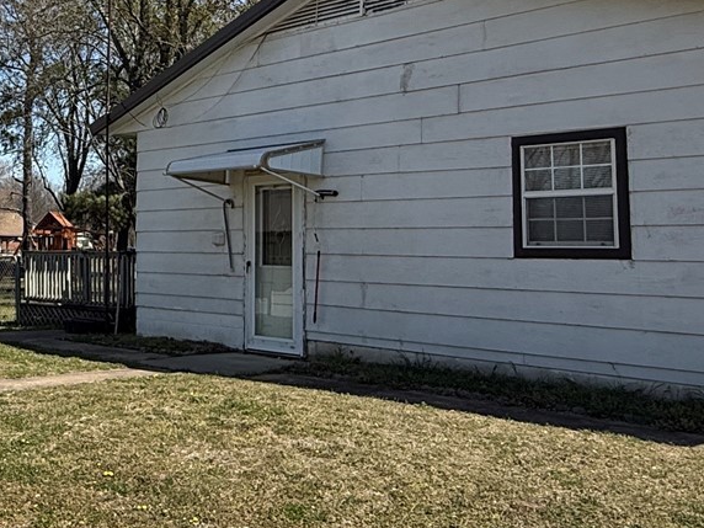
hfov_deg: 37.5
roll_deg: -0.8
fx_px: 956
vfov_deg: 30.6
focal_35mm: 47
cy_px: 165
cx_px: 54
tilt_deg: +6.3
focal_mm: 2.22
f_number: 2.2
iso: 50
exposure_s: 1/1901
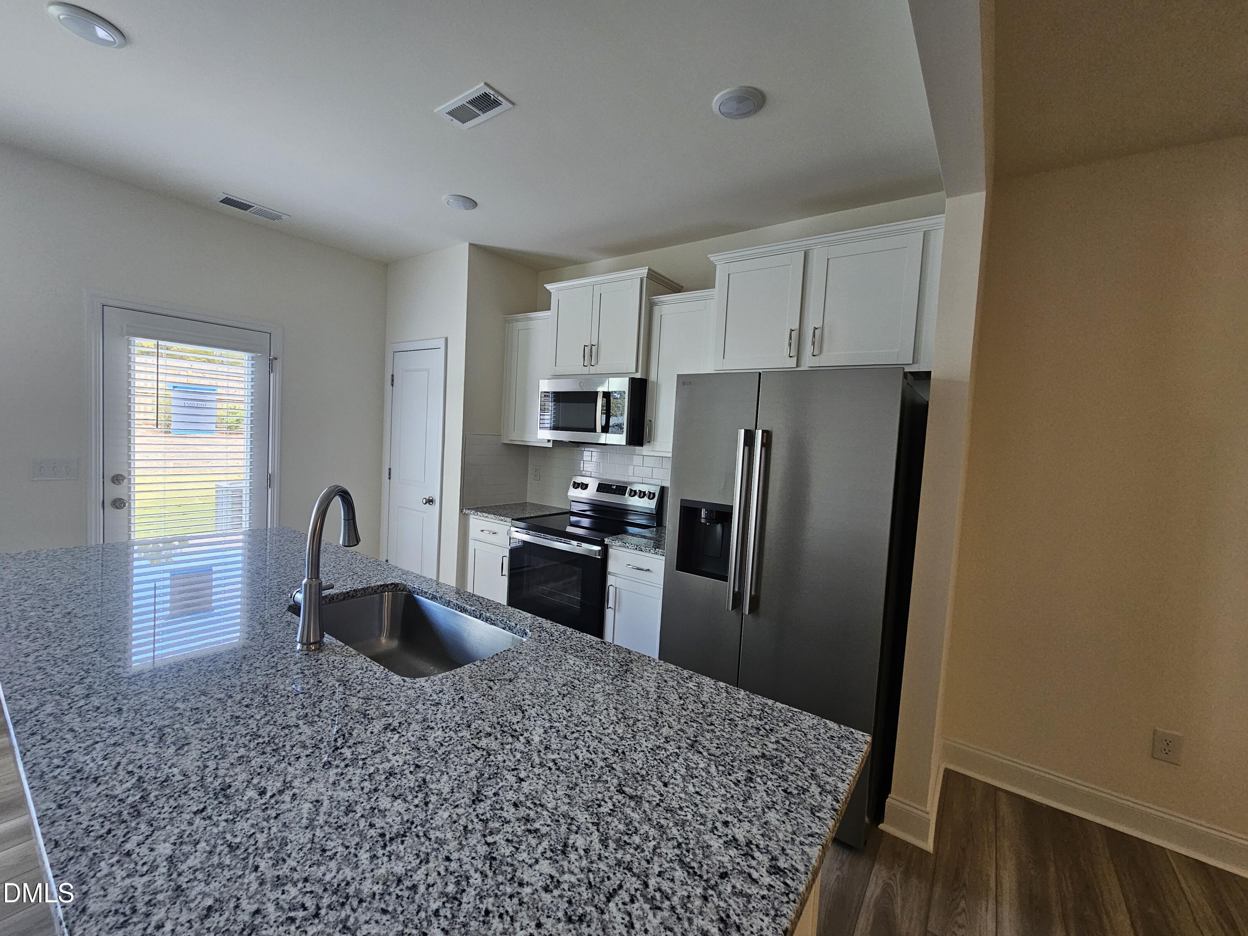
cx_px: 624
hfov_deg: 106.2
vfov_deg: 89.9
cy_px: 468
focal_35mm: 13
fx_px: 469
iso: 200
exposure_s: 1/77.4
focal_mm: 2.2
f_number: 2.2
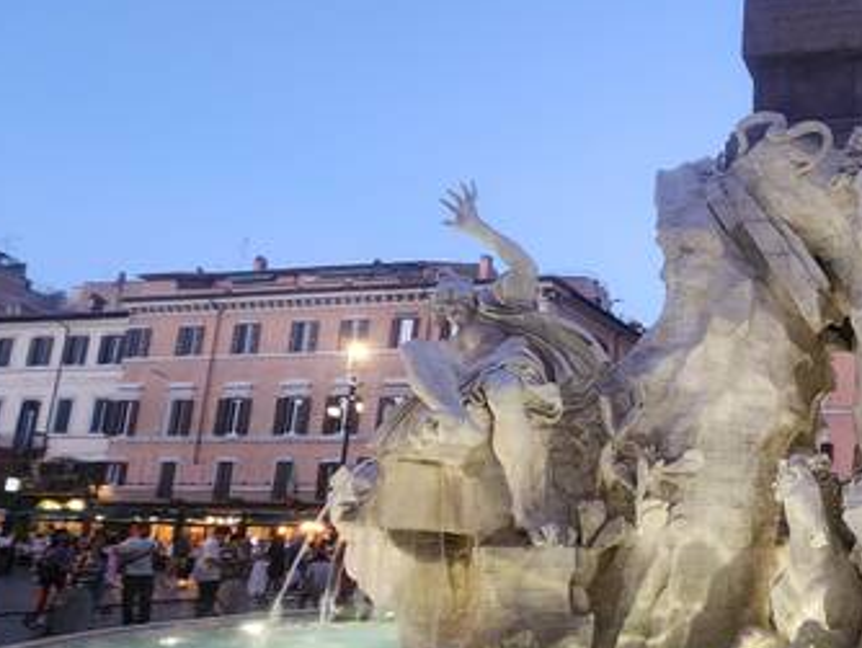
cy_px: 418
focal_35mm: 28
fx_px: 698
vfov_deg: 49.2
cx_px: 852
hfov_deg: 51.5
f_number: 2.2
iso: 320
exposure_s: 1/33.3
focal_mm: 2.2
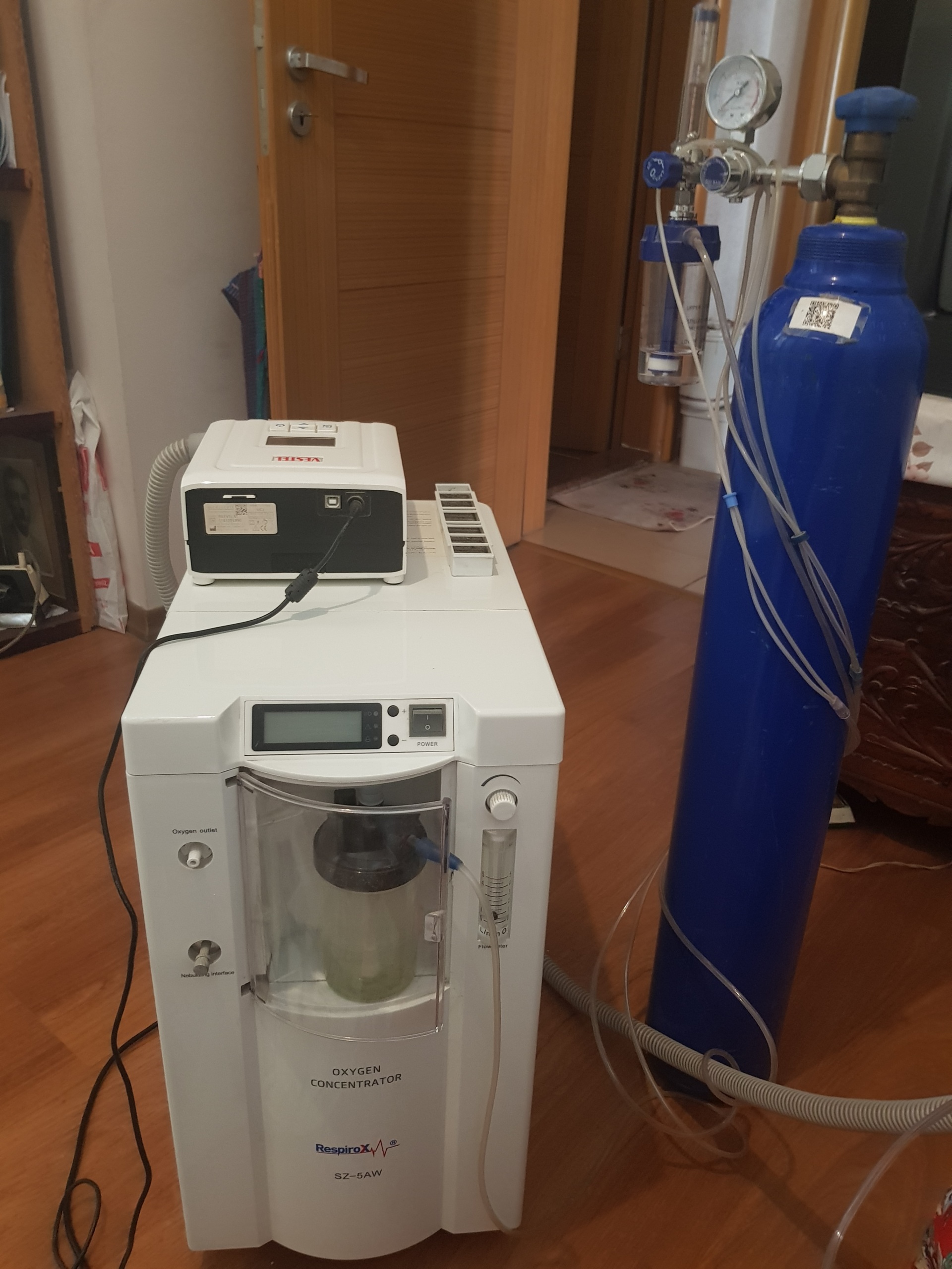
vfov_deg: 67.3
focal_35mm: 26
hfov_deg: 53.1
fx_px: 953
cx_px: 476
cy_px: 634
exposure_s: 1/10
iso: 250
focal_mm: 4.2
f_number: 1.7
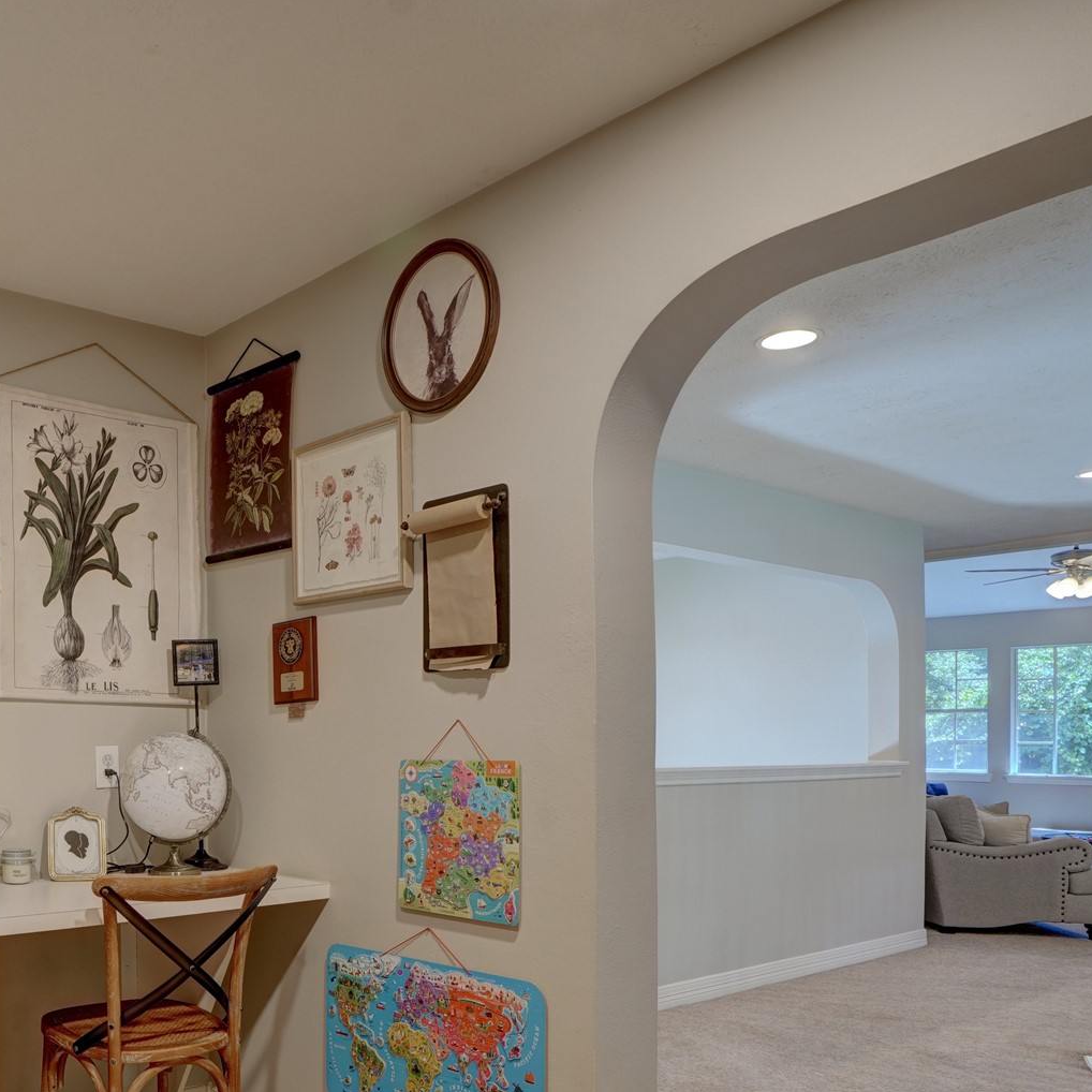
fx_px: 1035
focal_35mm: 29
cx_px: 159
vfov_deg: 54.4
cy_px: 739
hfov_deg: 50.8
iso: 400
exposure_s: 1/4
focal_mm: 16
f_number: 8
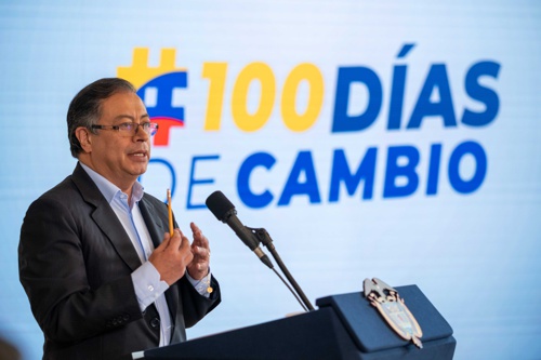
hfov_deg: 15.2
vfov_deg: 10.2
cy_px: 180
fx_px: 2028
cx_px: 270
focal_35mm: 135
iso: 640
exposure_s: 1/125
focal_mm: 90
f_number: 2
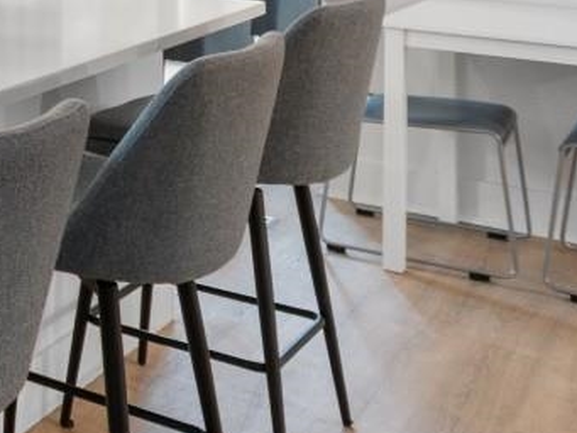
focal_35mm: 73
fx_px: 1217
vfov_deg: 18.2
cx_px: -428
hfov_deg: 20.2
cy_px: -198
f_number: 4.8
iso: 100
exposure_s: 1/20
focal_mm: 11
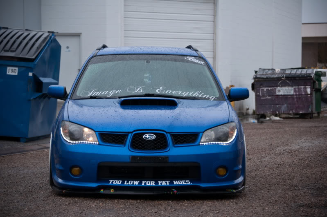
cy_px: 108
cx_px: 164
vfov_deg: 10.7
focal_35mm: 128
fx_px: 1157
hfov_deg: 16.1
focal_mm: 85
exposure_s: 1/80
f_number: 4.5
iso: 200
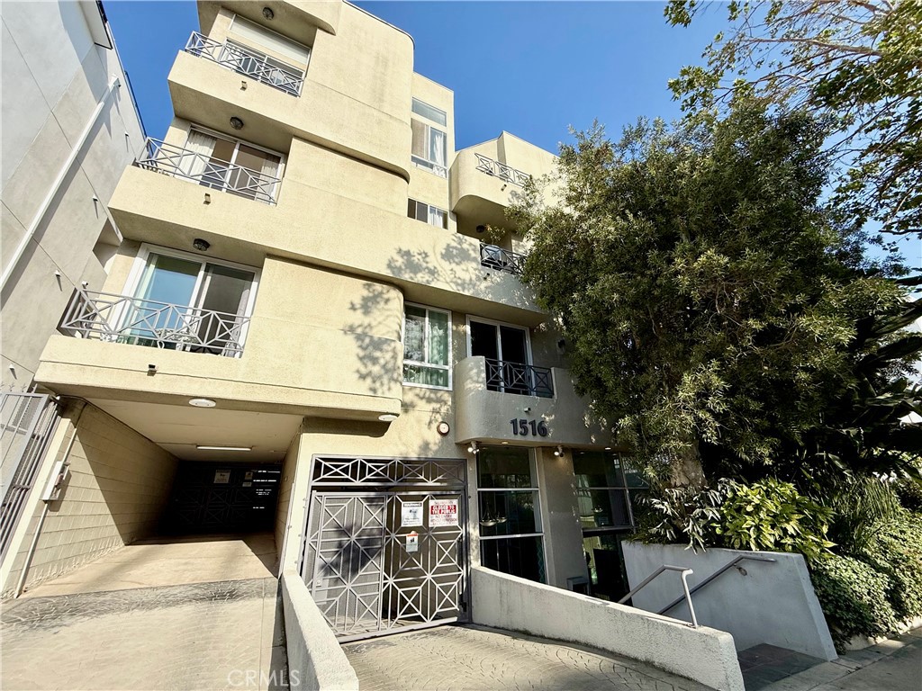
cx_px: 461
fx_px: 373
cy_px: 346
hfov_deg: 102.1
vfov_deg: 85.7
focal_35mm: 14
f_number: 2.2
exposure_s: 1/2320
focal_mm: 2.22
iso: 50
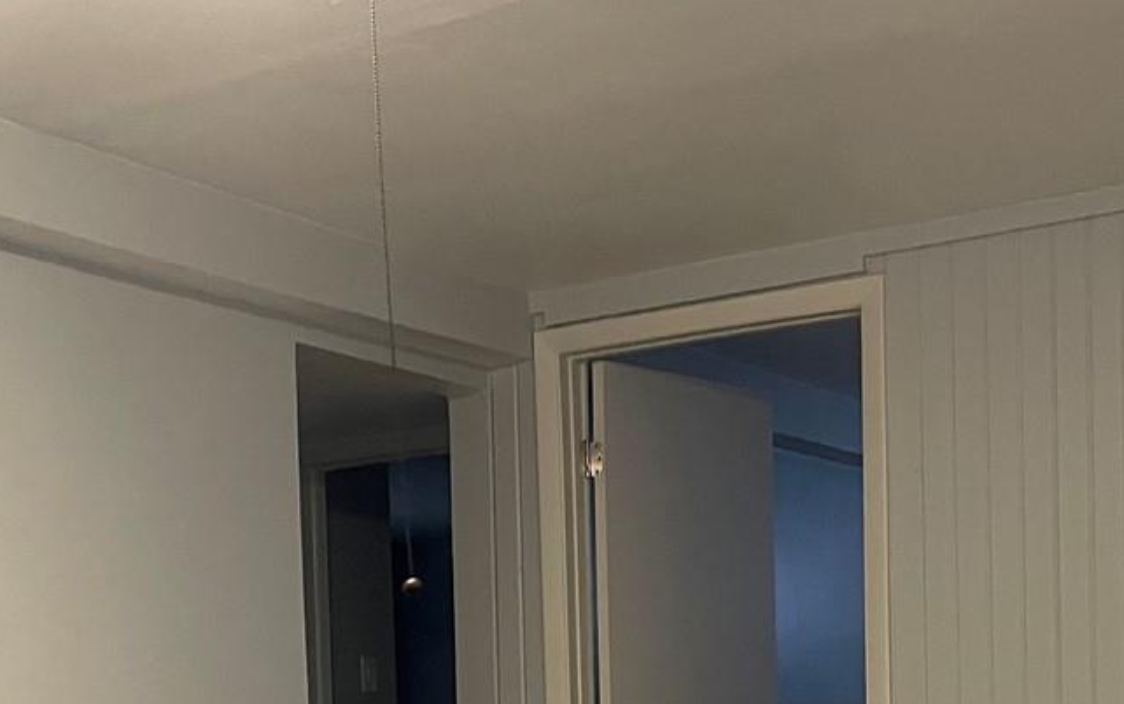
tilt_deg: -4.8
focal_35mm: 66
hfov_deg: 31.0
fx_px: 2023
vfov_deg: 18.5
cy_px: 893
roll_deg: +2.5
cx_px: 441
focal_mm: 5.1
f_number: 1.6
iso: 500
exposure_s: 1/60
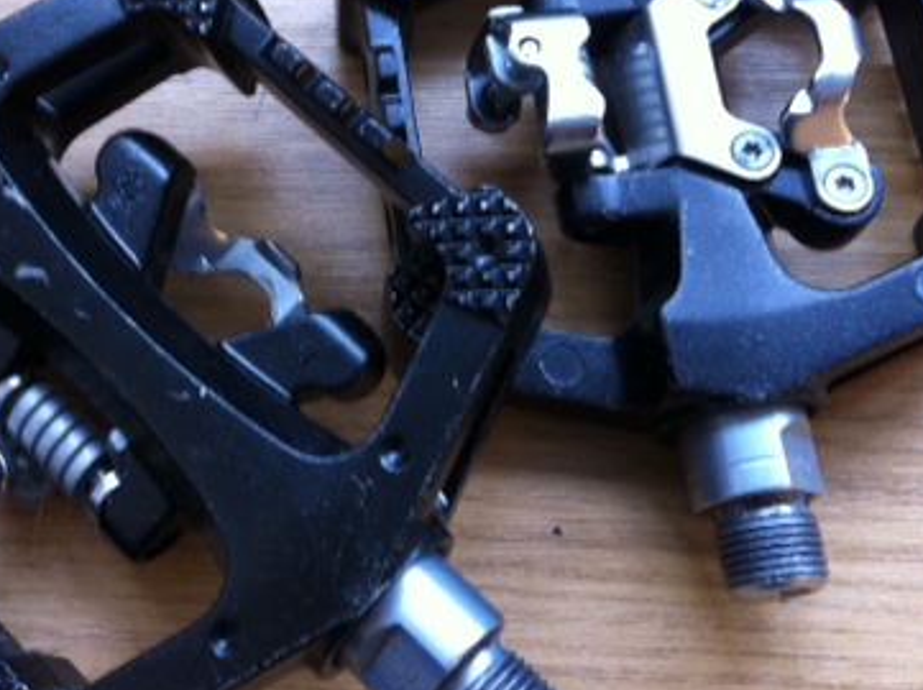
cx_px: 340
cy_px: 289
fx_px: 1652
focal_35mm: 62
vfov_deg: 23.6
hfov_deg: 31.1
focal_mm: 3.85
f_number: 2.8
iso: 160
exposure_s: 1/15
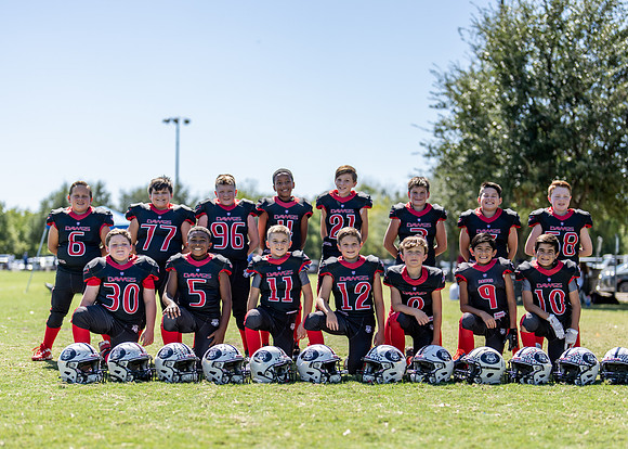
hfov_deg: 29.8
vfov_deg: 21.5
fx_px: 1178
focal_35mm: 66
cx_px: 329
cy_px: 269
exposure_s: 1/5000
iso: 100
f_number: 1.2
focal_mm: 50
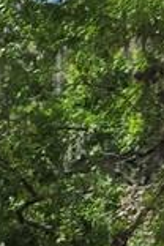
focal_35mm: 246
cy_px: 576
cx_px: -697
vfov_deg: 7.8
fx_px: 1681
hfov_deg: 4.6
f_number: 1.8
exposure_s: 1/1325
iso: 25
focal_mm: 5.4
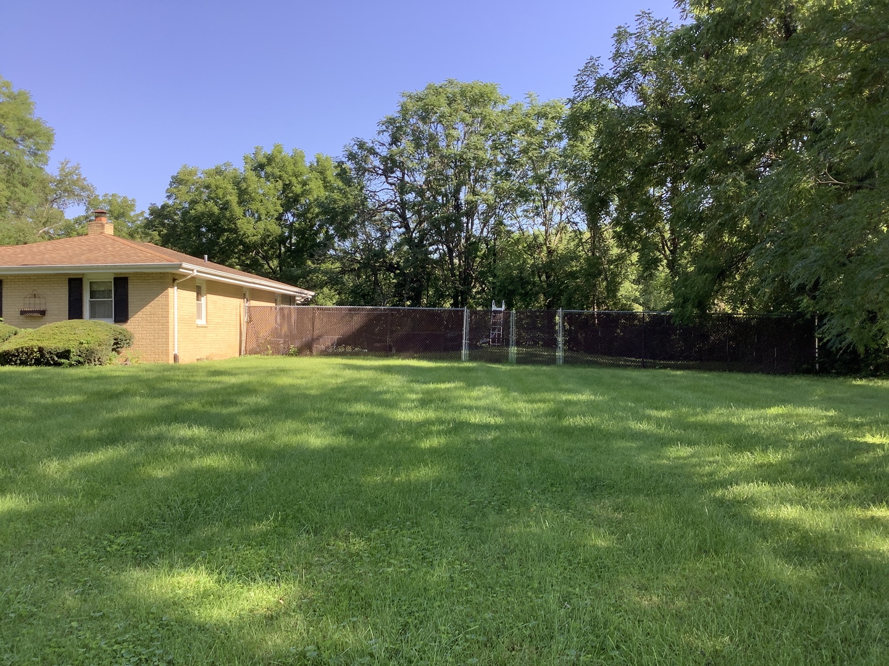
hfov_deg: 58.4
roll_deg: -0.2
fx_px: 796
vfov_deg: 45.4
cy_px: 333
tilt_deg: -0.3
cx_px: 444
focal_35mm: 31
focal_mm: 3.3
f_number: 2.4
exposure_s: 1/214
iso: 25
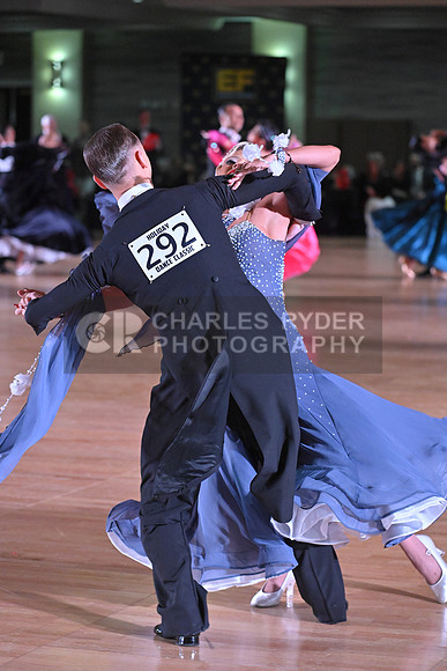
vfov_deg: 17.1
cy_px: 336
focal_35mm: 120
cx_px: 224
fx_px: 2233
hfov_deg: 11.4
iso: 5000
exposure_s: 1/400
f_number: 4
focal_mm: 120
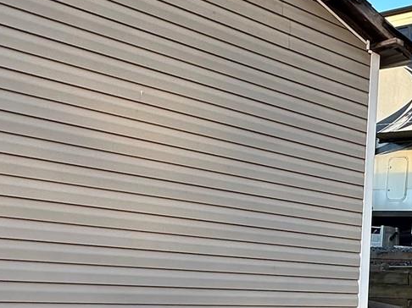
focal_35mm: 59
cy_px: 245
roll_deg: -3.1
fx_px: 702
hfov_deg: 31.1
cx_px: 376
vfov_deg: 24.4
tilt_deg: +3.0
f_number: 2.2
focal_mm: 2.22
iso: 40
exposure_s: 1/178
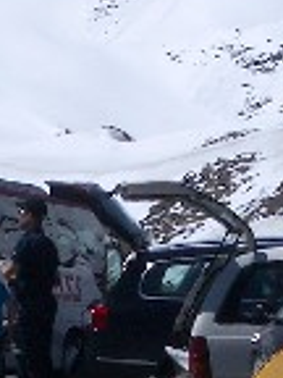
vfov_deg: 10.1
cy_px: 286
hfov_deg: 7.6
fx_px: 2126
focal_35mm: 195
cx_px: 79
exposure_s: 1/2000
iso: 50
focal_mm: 5.8
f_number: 4.3
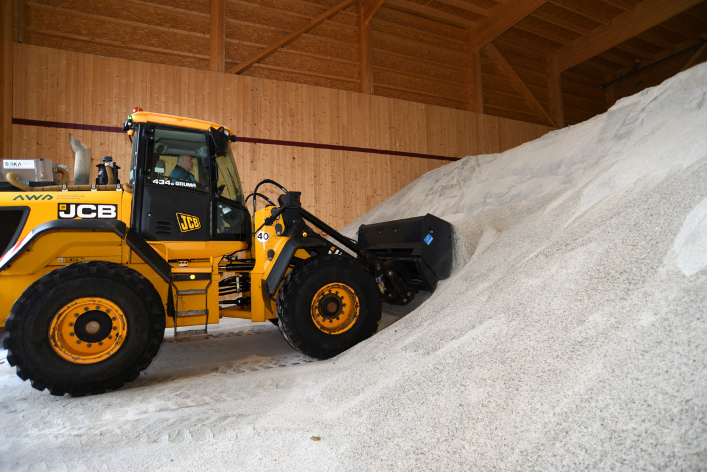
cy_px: 236
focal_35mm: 18
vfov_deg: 67.4
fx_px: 354
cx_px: 354
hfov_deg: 90.0
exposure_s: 1/125
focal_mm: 18
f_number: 5.6
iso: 900
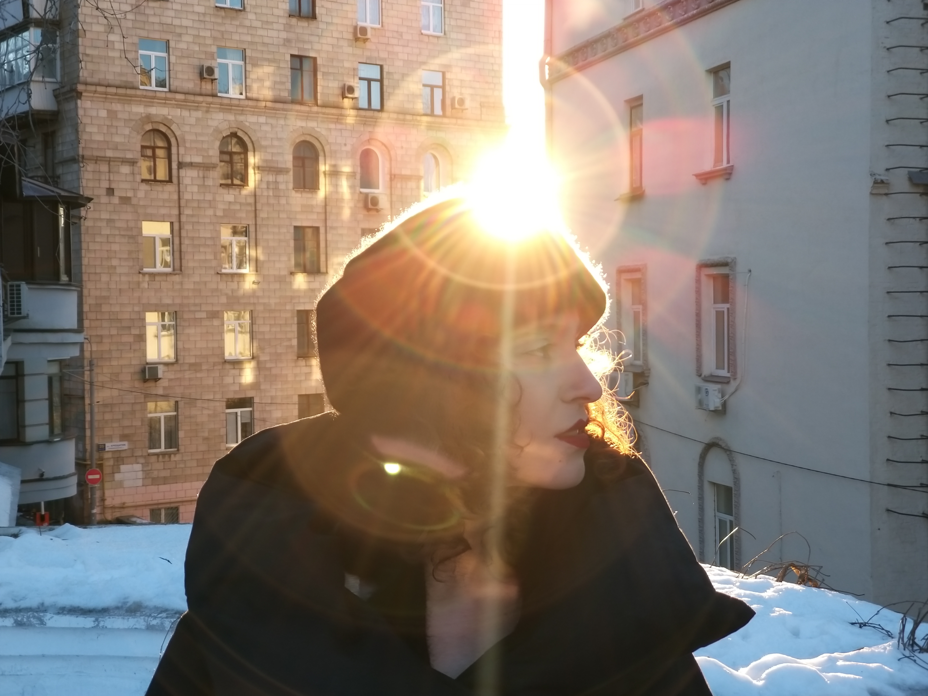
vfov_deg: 28.0
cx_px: 464
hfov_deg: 36.8
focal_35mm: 52
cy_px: 348
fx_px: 1394
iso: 50
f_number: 2.4
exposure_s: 1/100
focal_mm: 5.54
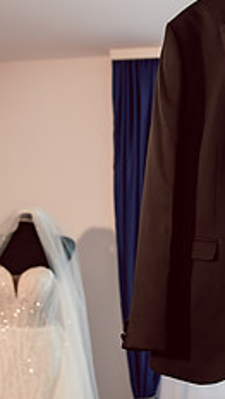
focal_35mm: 65
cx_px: 192
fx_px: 687
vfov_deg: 32.2
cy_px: 249
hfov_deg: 18.4
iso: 500
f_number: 2.8
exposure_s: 1/160
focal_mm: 32
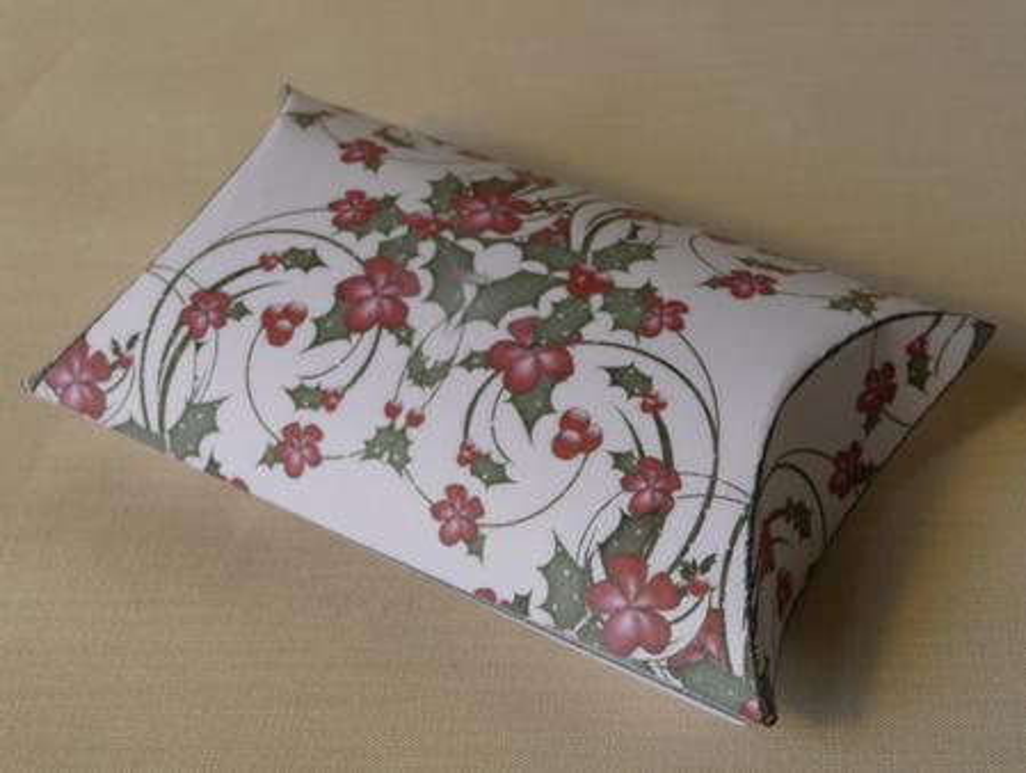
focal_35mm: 58
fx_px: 1721
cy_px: 386
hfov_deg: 33.2
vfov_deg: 25.3
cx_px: 513
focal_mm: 9.8
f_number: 4.4
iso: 100
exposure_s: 1/50
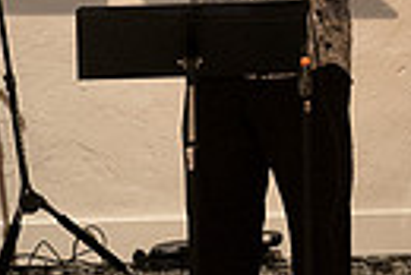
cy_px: -137
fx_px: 2057
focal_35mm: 180
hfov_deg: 11.4
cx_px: 220
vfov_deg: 7.5
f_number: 4
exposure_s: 1/125
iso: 5000
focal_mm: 25.5
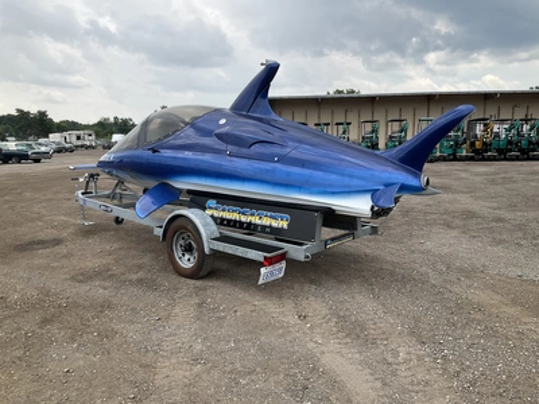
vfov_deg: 48.2
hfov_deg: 61.7
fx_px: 452
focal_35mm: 29
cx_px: 270
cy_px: 202
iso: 25
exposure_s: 1/1121
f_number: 1.8
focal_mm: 3
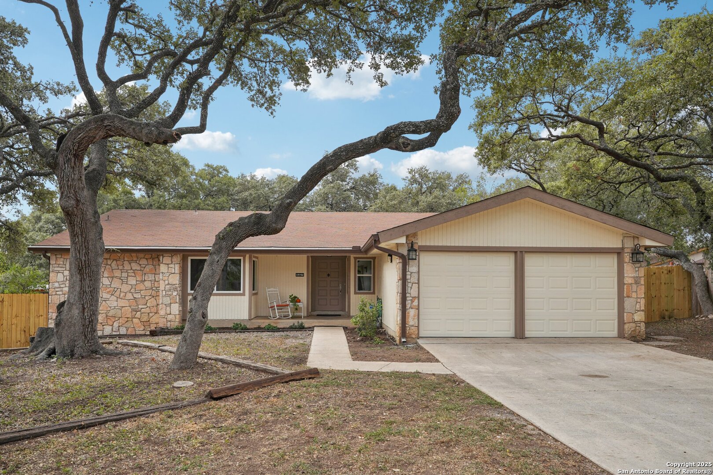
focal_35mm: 25
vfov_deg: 51.3
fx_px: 495
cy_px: 238
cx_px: 356
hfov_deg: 71.5
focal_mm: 25
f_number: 8
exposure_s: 1/125
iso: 100
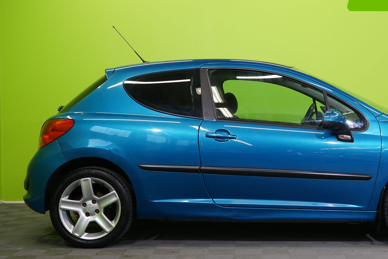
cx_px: 271
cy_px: 142
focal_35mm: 58
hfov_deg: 34.0
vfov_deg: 23.4
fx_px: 625
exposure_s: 1/30
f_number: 6.3
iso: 500
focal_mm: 37
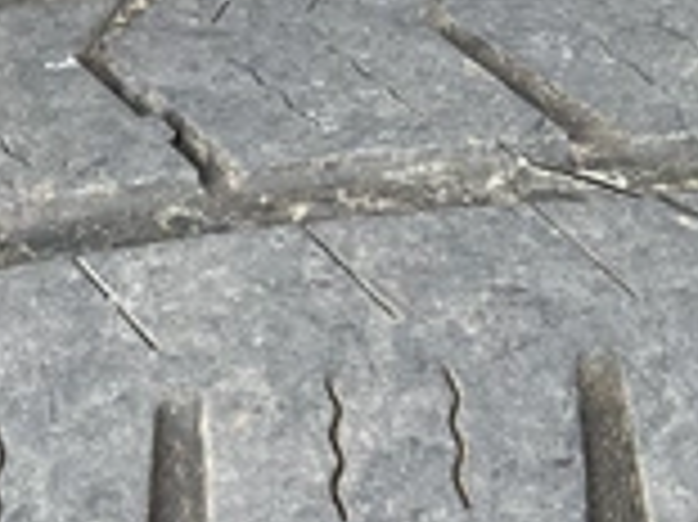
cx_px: -90
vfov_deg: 19.5
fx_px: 1511
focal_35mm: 75
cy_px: 378
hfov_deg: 24.1
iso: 32
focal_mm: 3
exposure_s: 1/136
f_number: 1.8
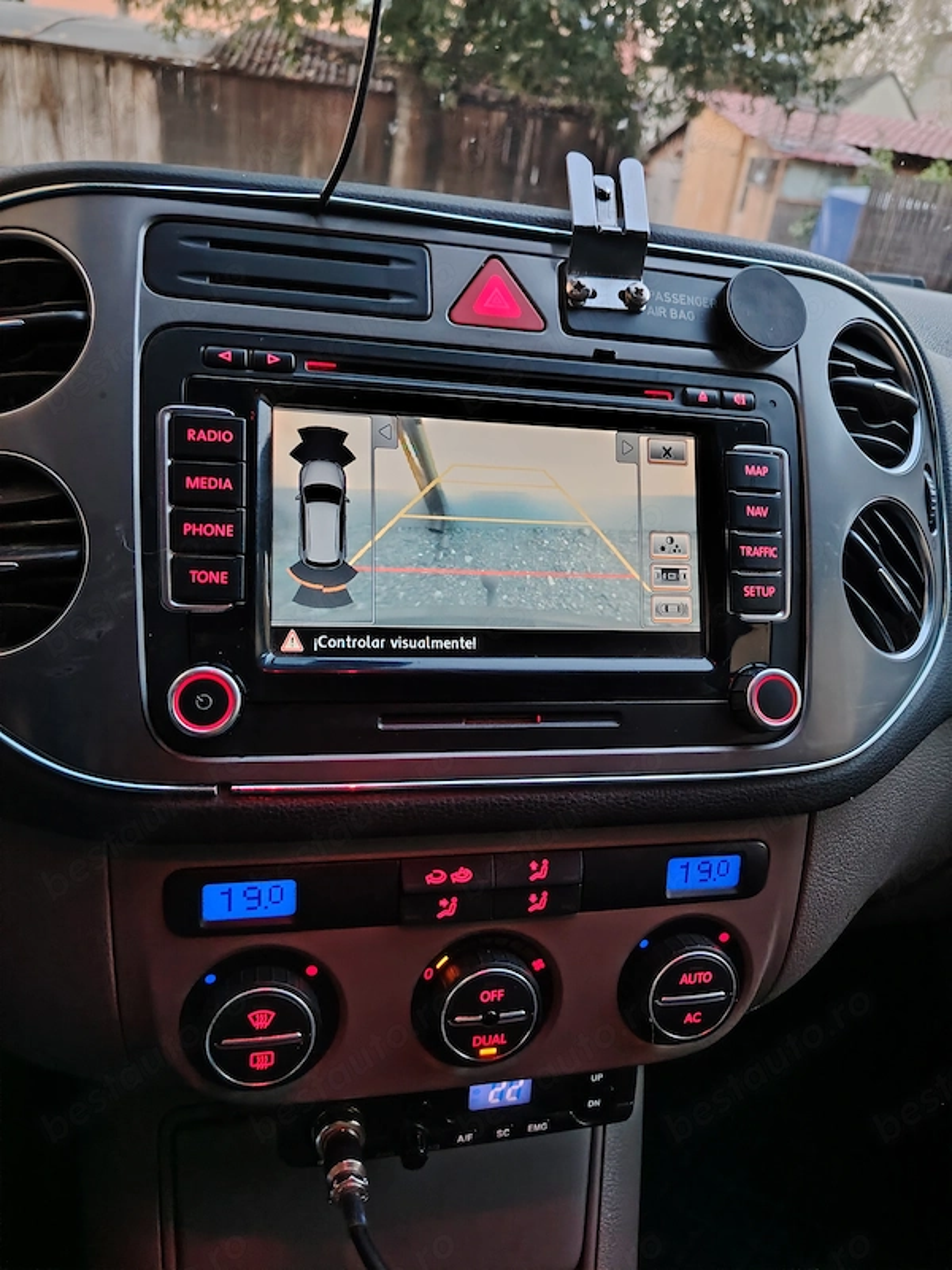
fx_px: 880
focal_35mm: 24
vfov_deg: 71.6
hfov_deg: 56.8
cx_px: 476
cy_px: 635
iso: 2350
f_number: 1.75
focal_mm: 5.25
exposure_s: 1/25
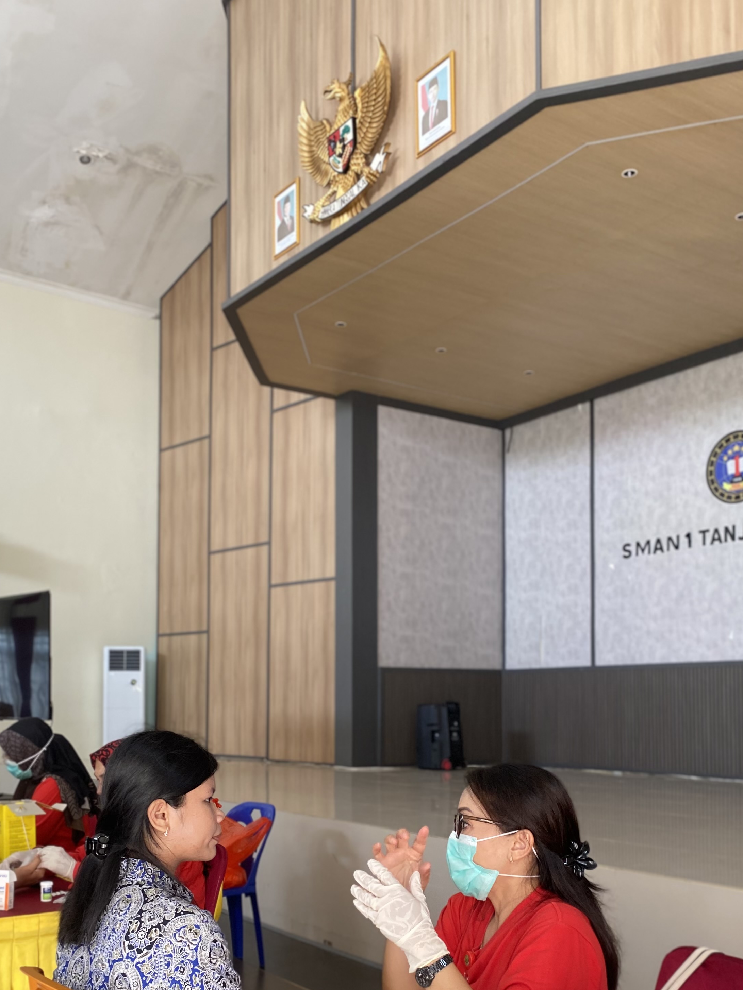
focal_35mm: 36
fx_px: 1030
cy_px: 673
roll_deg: +0.8
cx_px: 331
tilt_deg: +3.1
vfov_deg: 50.3
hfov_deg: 39.6
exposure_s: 1/62
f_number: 1.8
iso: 125
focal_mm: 4.25
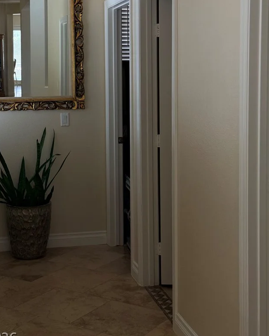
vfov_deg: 30.4
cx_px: 121
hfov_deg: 24.6
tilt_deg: -4.1
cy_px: 125
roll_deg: +1.0
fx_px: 617
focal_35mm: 62
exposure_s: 1/60
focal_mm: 6.76
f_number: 1.78
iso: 125
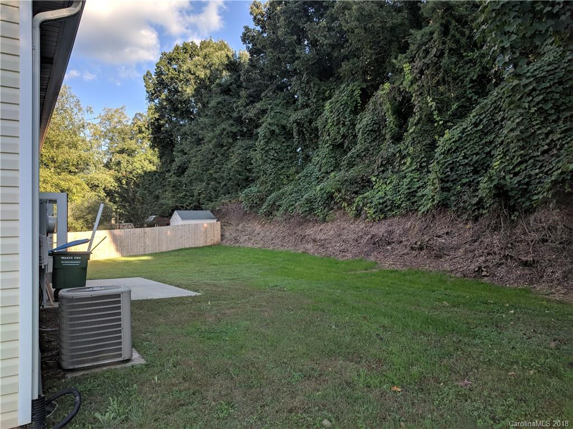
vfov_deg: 53.1
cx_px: 286
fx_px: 430
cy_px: 214
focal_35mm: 26
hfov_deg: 67.3
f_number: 2
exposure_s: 1/739
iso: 50
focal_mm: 4.67
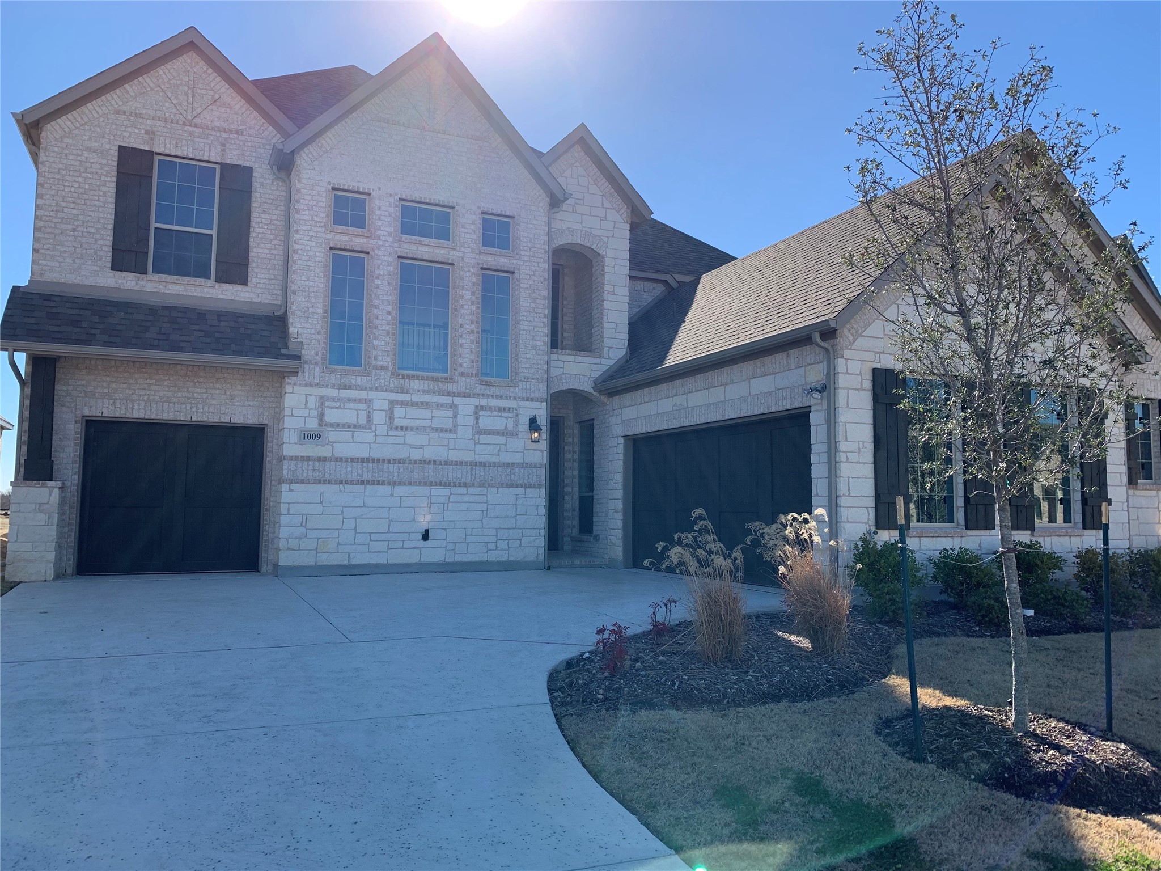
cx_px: 580
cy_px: 436
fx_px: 872
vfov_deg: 53.1
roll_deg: -1.3
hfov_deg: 67.3
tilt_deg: +5.6
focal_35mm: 26
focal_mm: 4.25
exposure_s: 1/1585
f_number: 1.8
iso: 25
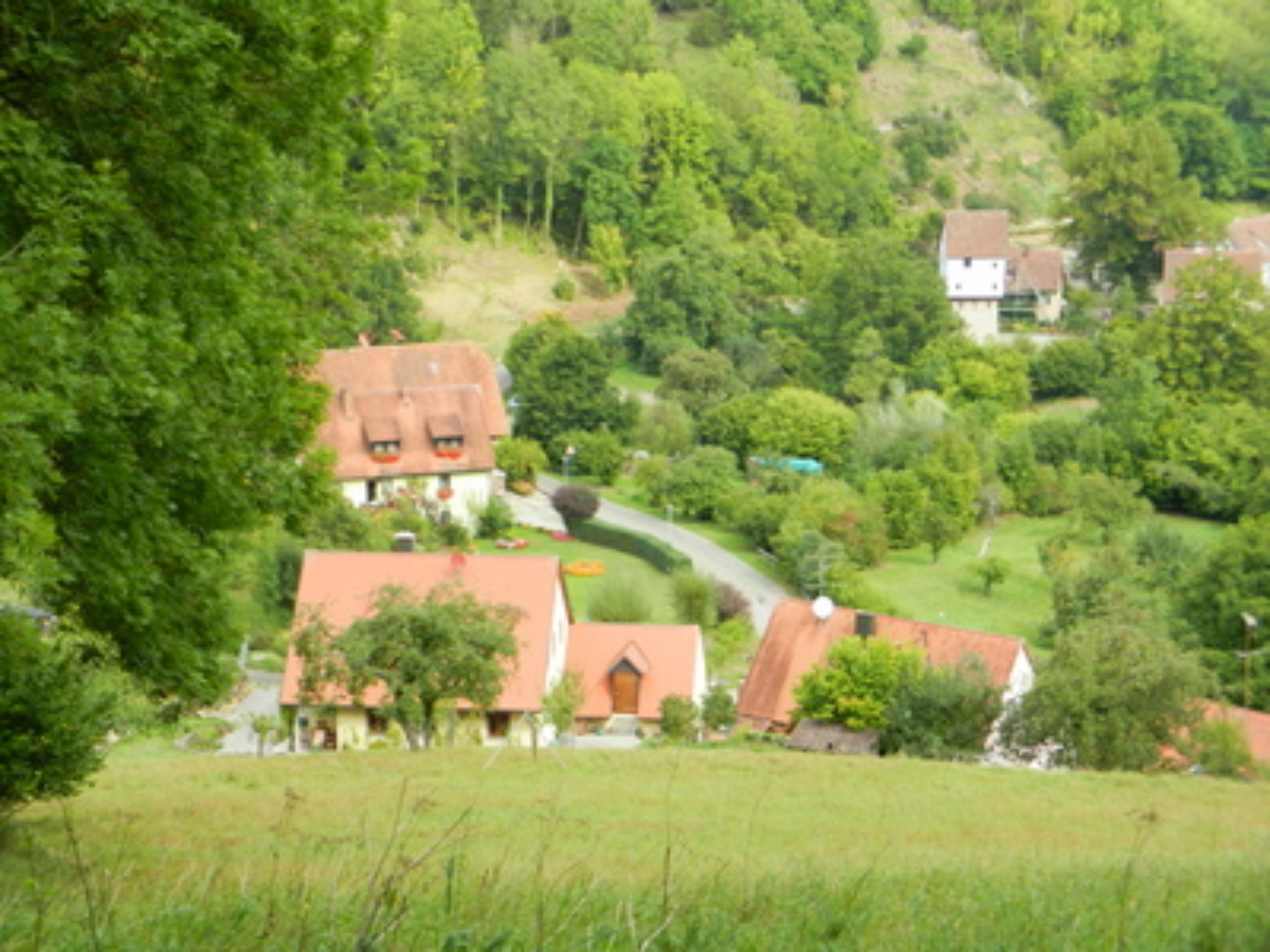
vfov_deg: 18.9
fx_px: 2862
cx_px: 635
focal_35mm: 78
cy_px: 476
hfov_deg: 25.0
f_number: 4.8
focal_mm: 14.1
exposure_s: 1/250
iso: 160
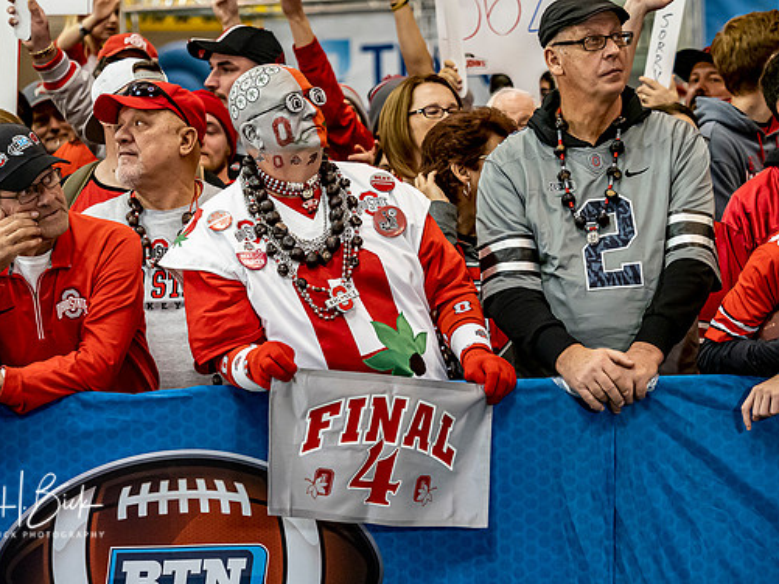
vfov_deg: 8.1
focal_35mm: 183
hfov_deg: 10.8
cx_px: 333
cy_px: 251
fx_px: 4119
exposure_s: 1/800
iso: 2500
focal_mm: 79
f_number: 2.8
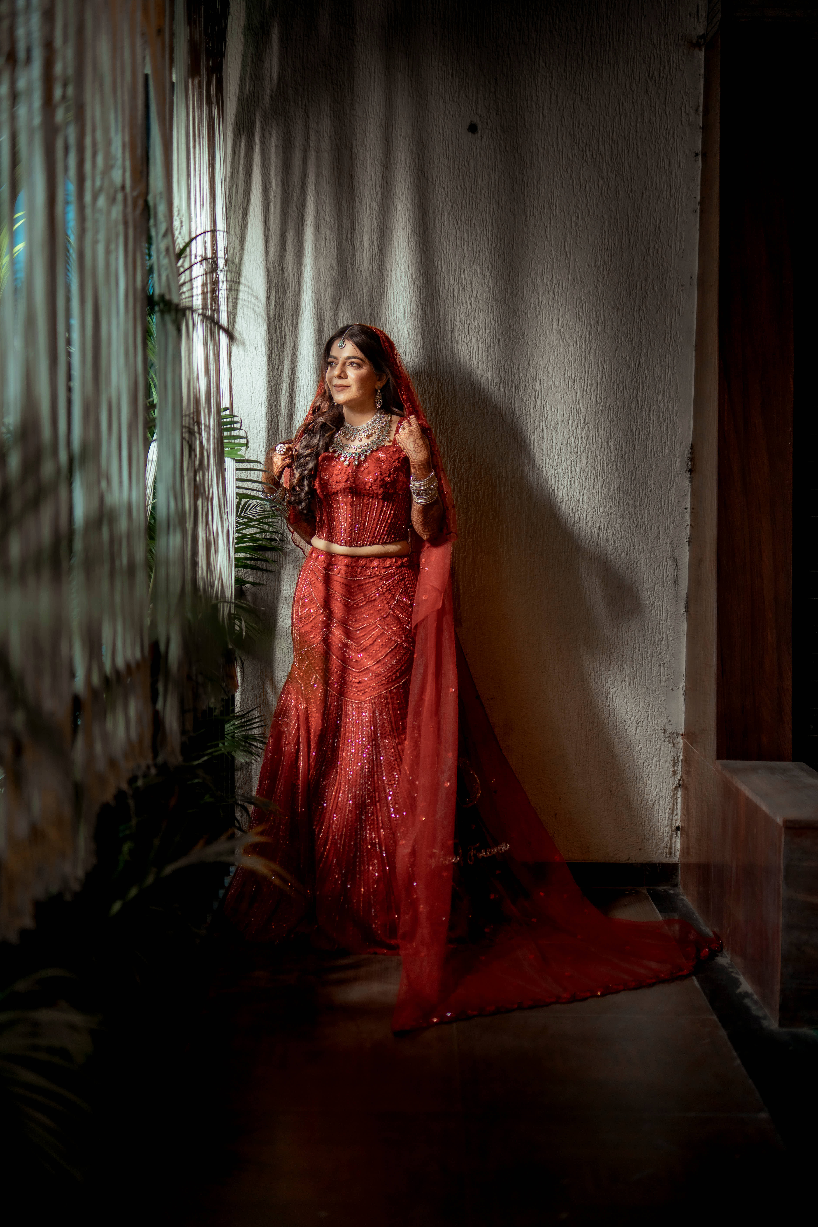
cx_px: 409
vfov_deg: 39.6
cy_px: 614
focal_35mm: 50
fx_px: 1704
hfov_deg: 27.0
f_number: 1.4
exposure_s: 1/200
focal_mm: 50
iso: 400
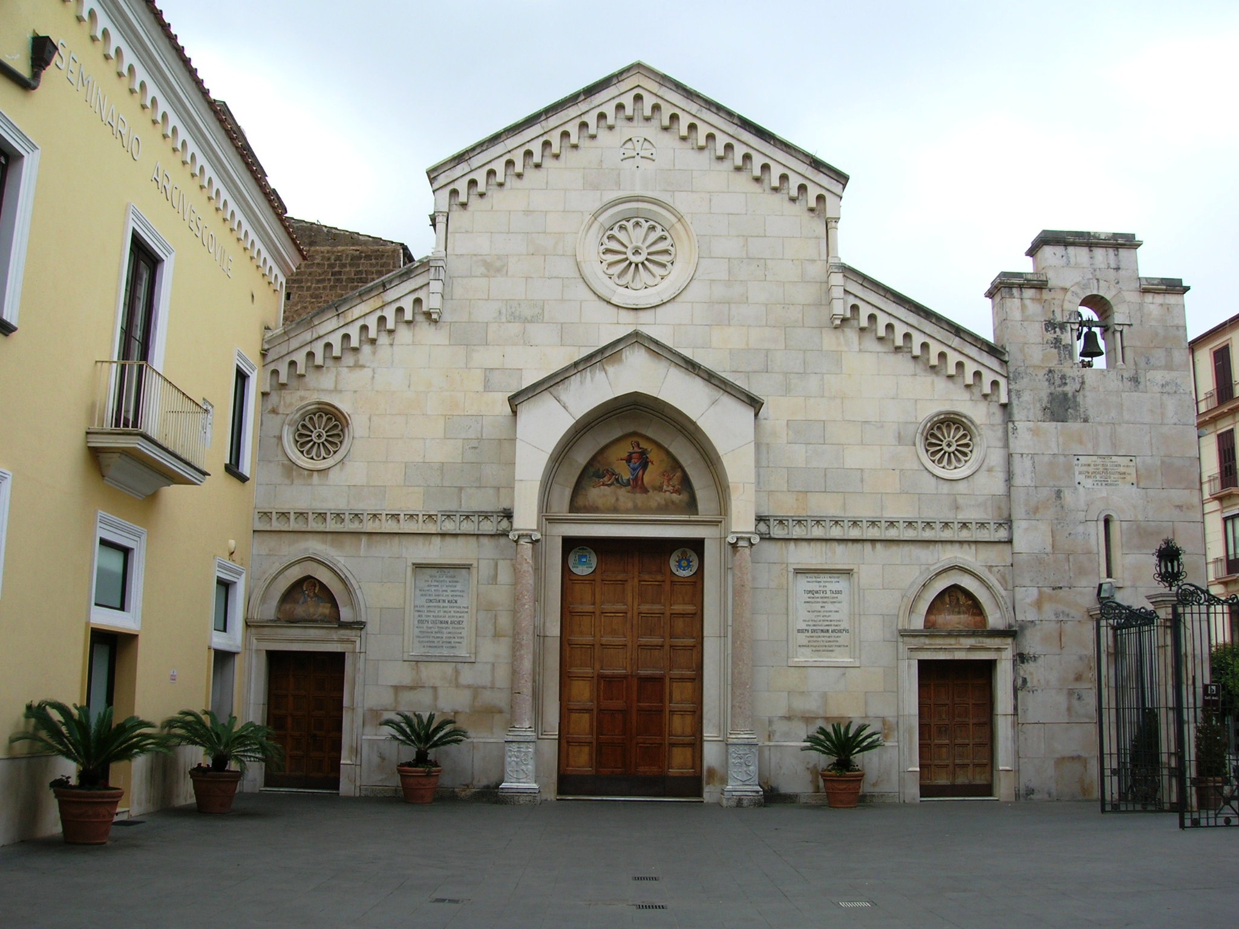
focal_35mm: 34
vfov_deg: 41.8
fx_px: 1217
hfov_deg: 54.0
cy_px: 464
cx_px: 620
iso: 50
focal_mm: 5.7
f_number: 4.9
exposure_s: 1/196
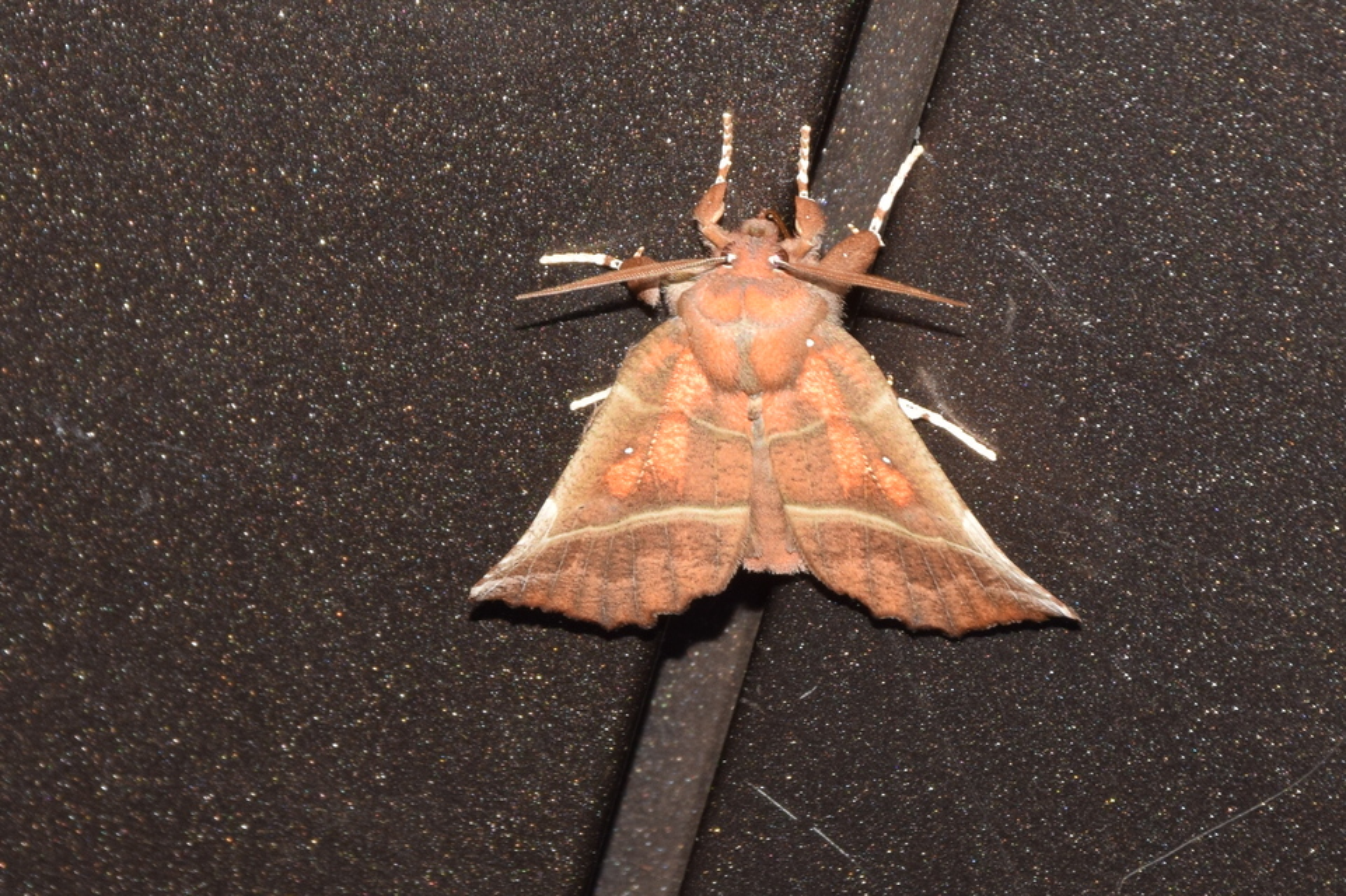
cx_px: 673
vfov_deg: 6.5
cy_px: 448
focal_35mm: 210
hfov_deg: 9.8
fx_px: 7849
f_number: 13
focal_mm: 140
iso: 400
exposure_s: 1/160
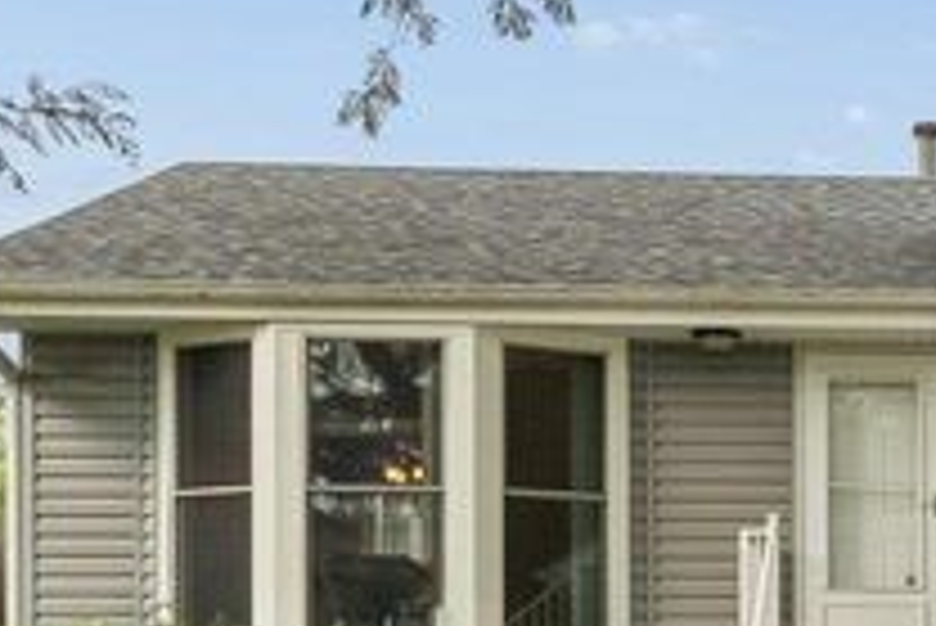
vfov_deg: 19.7
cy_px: 218
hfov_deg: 25.8
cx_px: 1152
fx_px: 1795
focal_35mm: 69
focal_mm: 14
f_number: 8
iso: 200
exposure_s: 1/250
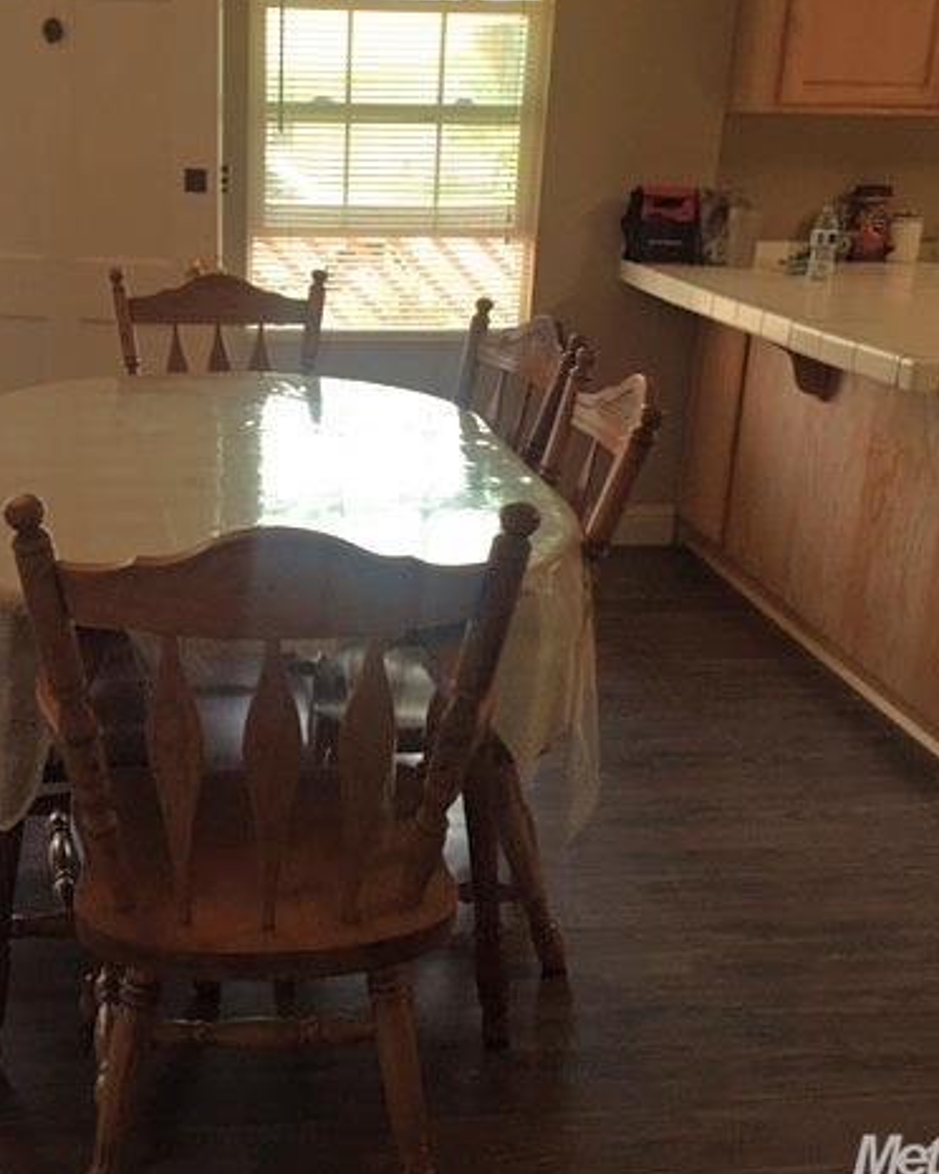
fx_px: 1355
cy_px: 578
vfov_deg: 46.8
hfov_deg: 37.7
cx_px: 298
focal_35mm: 39
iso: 32
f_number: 2.2
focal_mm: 4.15
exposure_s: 1/60
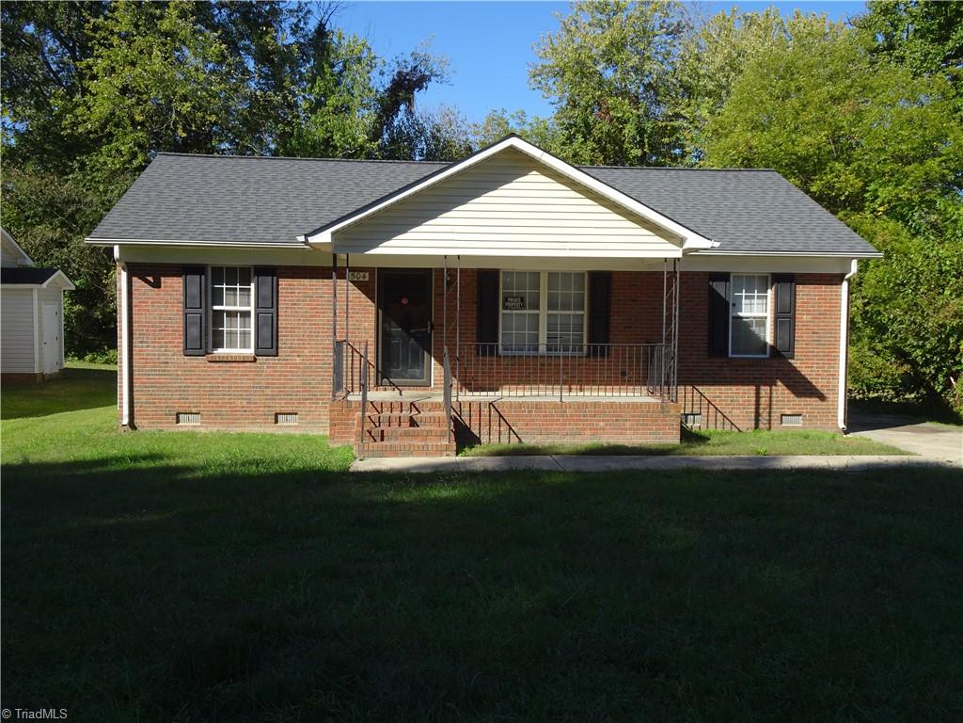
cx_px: 482
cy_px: 362
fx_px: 807
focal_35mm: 29
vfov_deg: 48.2
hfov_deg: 61.7
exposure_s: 1/640
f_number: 3.5
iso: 80
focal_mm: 4.92
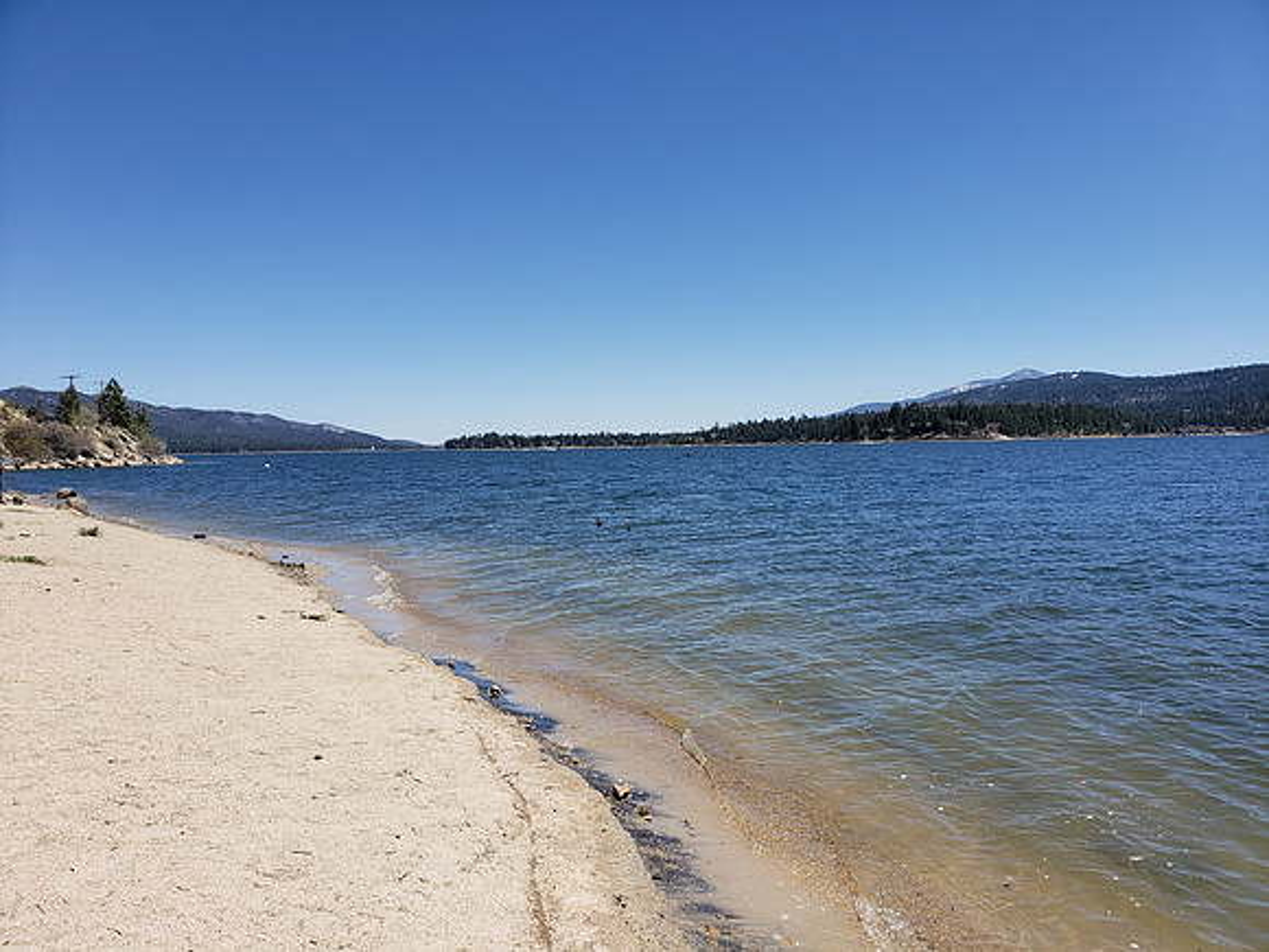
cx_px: 634
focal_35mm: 26
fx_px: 953
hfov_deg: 67.3
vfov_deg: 53.1
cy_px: 476
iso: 50
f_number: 2.4
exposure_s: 1/1854
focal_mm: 4.3
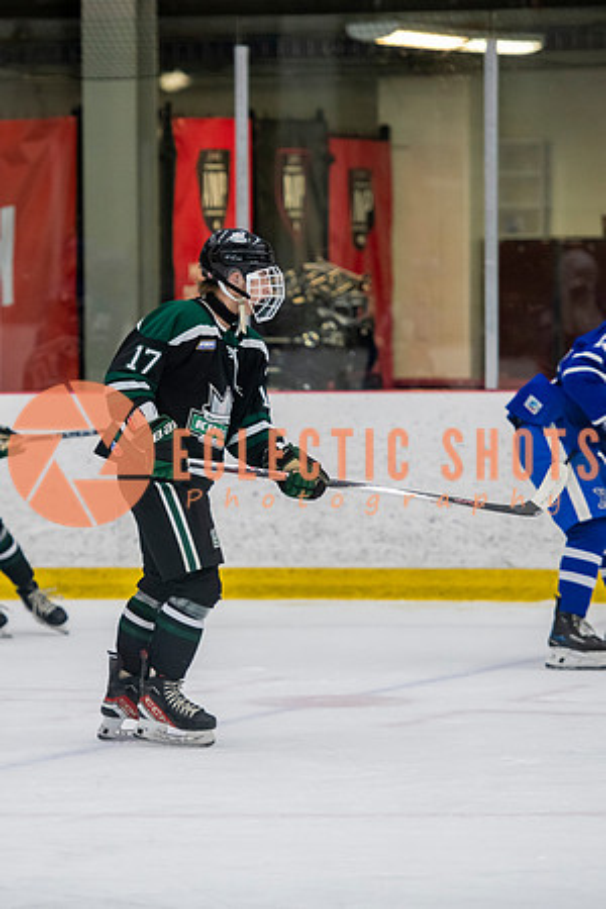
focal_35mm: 226
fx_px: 5709
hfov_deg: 6.1
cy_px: 455
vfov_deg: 9.1
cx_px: 226
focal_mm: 150
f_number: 3.2
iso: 2000
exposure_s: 1/640
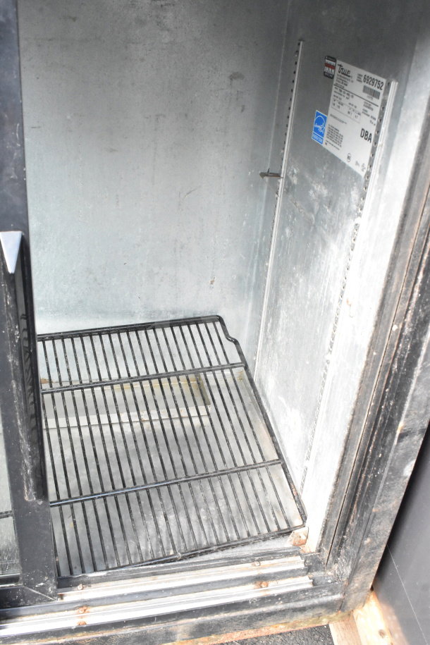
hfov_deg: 38.4
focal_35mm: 34
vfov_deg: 55.1
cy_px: 322
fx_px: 618
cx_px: 215
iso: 6400
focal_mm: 23
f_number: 11
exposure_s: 1/500
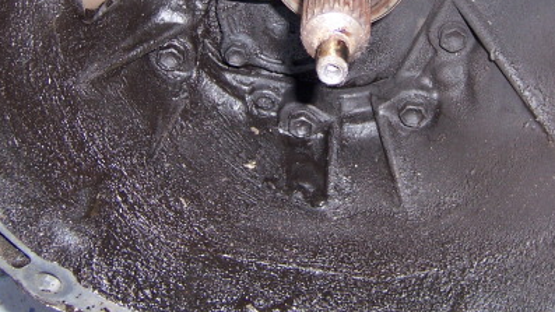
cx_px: 329
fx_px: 853
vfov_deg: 20.2
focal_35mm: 58
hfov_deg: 35.9
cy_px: 14
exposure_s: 1/60
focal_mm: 5.5
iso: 80
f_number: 2.8
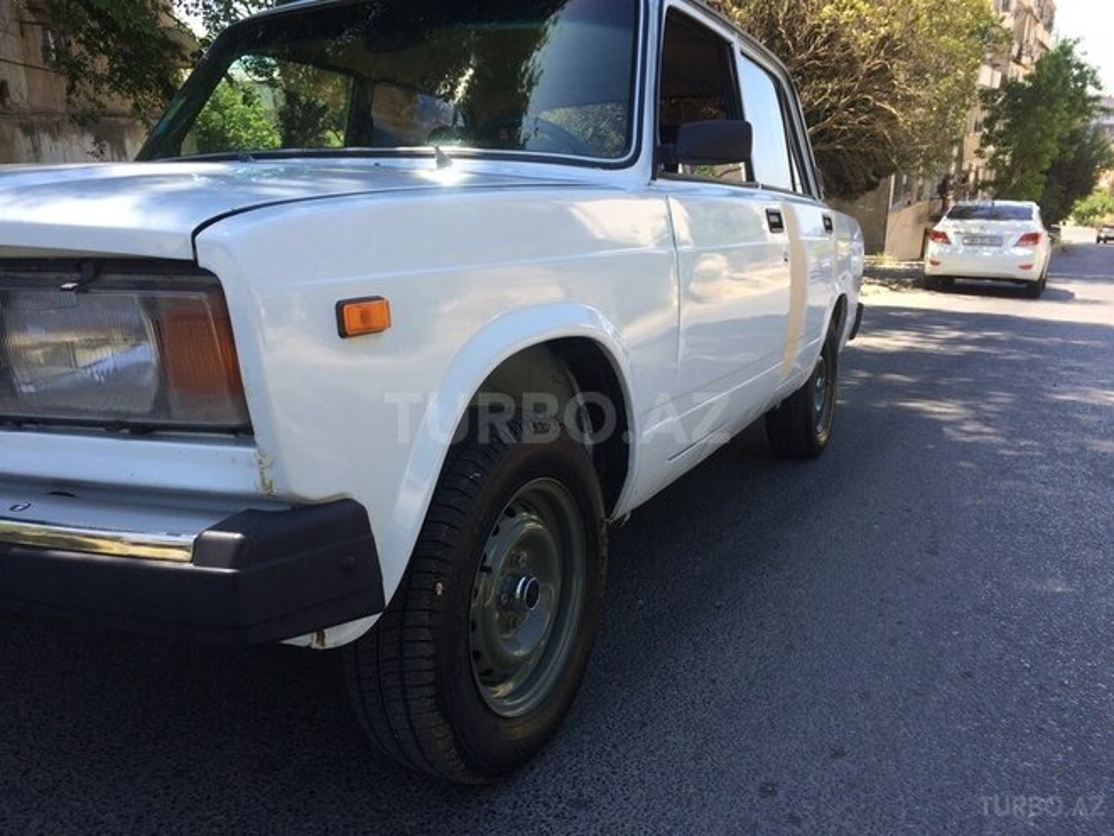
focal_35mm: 29
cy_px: 418
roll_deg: +1.1
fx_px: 933
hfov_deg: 61.7
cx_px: 557
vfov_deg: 48.2
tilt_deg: -15.6
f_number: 2.2
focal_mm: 4.15
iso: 32
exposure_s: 1/540
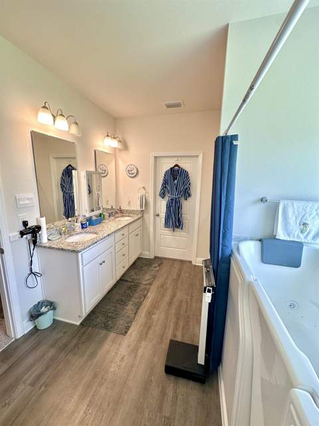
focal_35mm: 14
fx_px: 172
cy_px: 213
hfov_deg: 85.7
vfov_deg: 102.1
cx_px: 160
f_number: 2.2
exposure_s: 1/120
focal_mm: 2.22
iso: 125
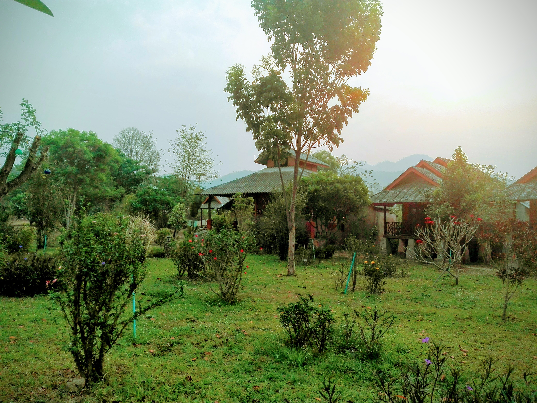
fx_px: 419
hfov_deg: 65.3
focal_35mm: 27
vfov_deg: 51.4
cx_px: 268
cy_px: 202
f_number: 2
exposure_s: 1/569
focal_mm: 3.79
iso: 100
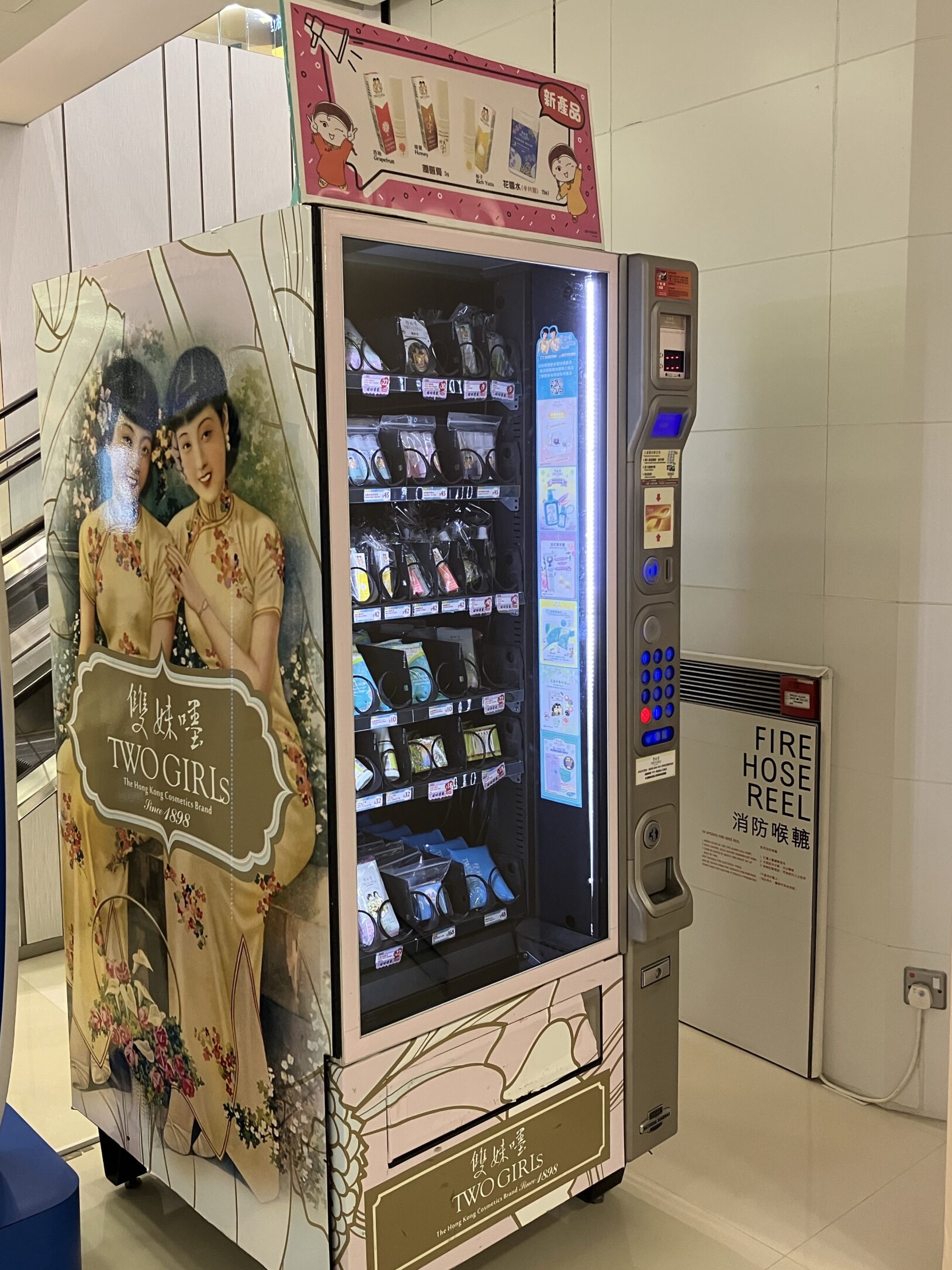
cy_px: 626
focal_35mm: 33
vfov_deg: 55.4
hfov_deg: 42.9
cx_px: 412
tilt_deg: -5.9
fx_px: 1210
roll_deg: +0.9
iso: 125
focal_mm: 3.99
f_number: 1.8
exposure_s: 1/50
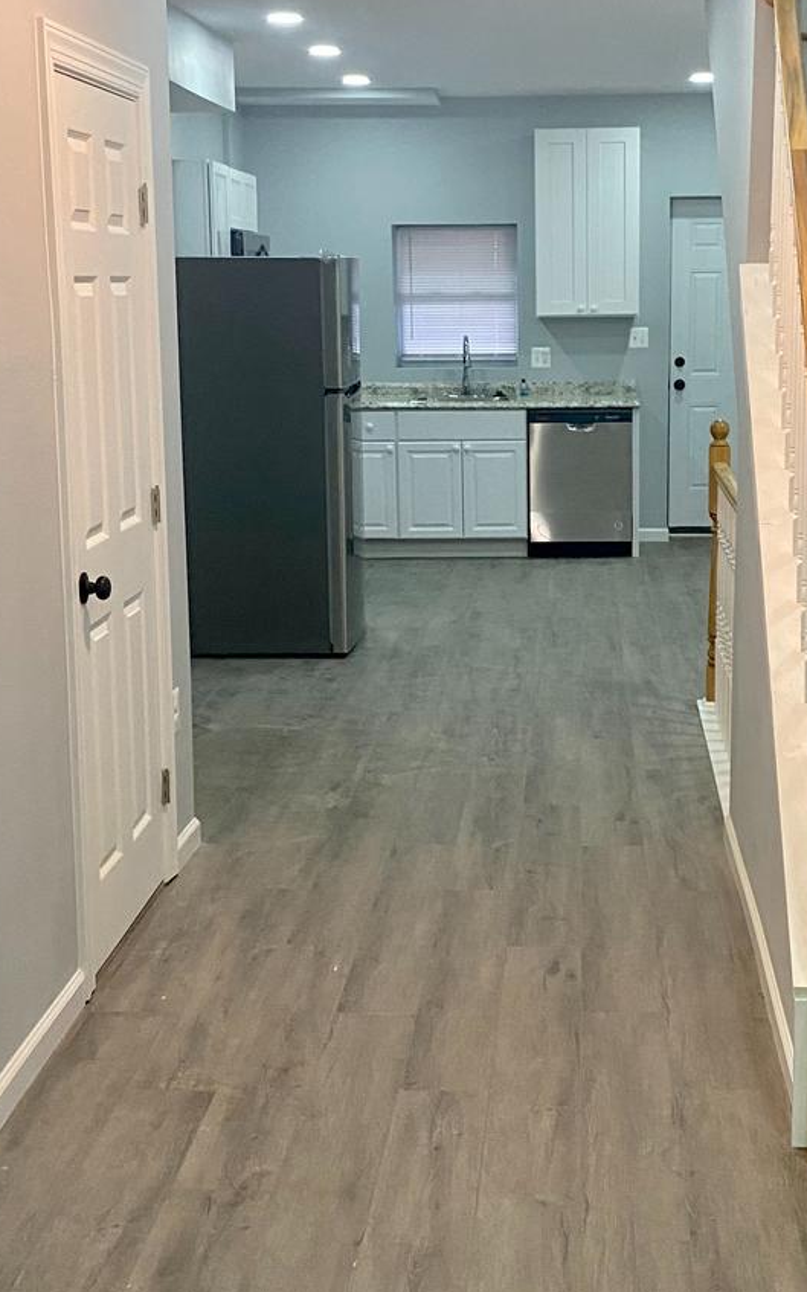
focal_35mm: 50
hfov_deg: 25.7
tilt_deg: -9.7
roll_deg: +0.7
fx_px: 1760
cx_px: 514
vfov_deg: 40.3
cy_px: 593
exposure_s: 1/60
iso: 200
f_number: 1.8
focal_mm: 4.25
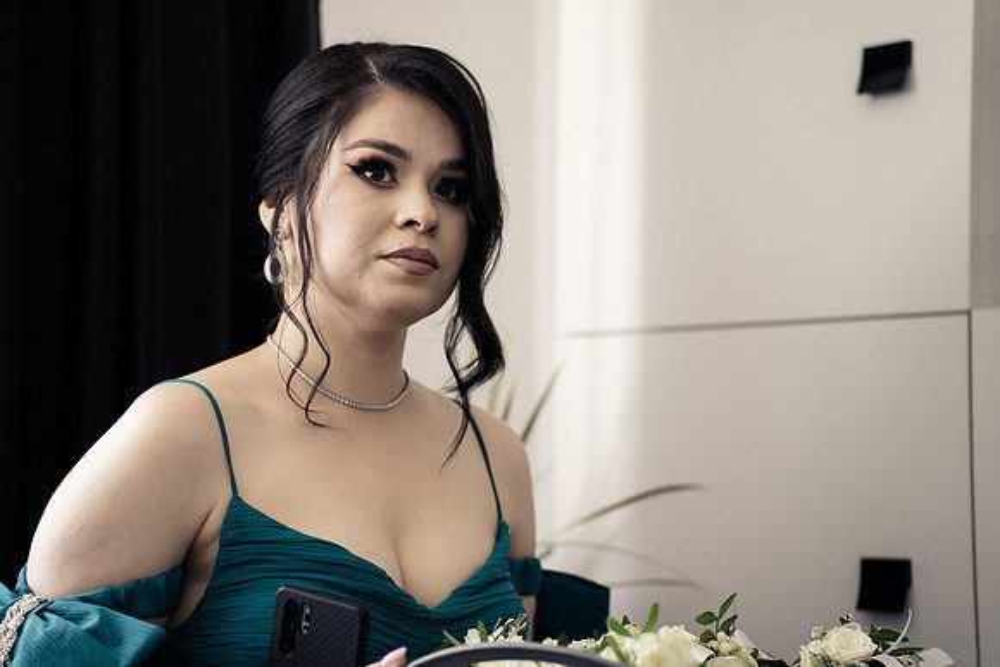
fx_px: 2084
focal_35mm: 75
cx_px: 500
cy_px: 334
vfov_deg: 18.2
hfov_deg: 27.0
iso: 800
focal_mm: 75
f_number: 2.8
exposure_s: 1/125
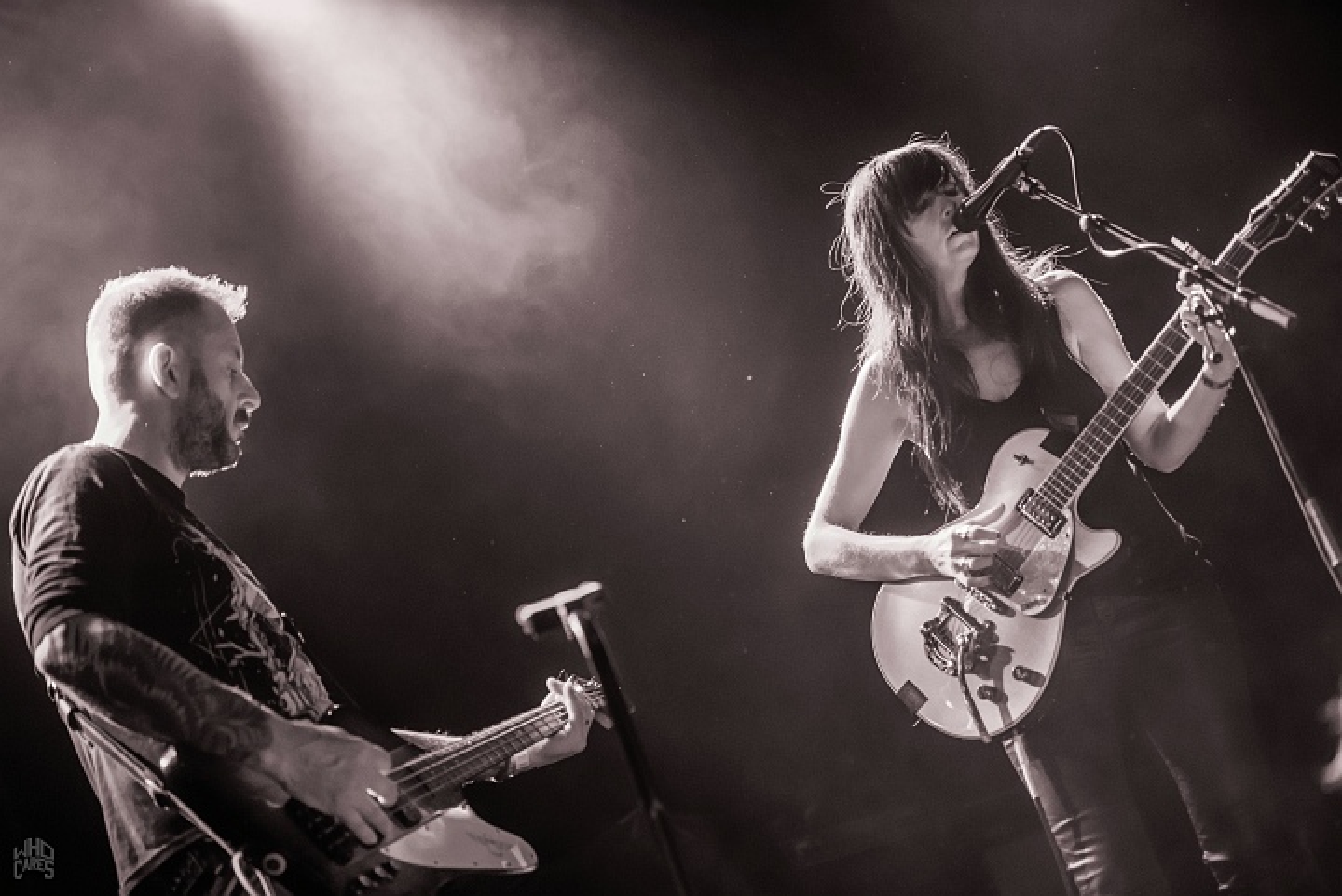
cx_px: 671
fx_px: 2611
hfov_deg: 28.8
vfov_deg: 19.5
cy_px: 448
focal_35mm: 70
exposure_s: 1/80
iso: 4000
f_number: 2.8
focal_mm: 70
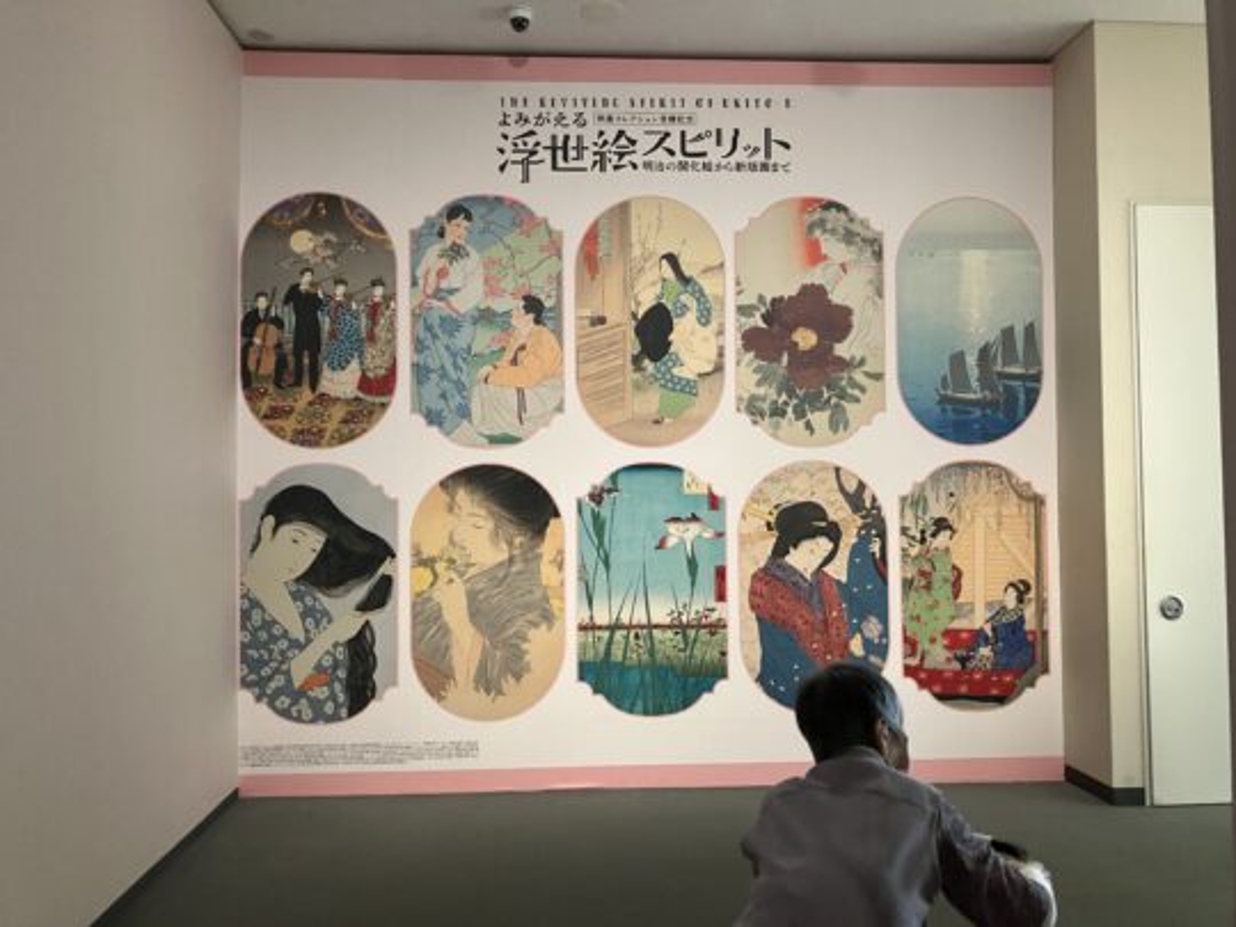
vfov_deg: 49.7
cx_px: 618
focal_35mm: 28
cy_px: 464
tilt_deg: +1.4
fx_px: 1000
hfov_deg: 63.4
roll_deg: +0.4
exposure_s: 1/33
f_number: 1.8
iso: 400
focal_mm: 3.99
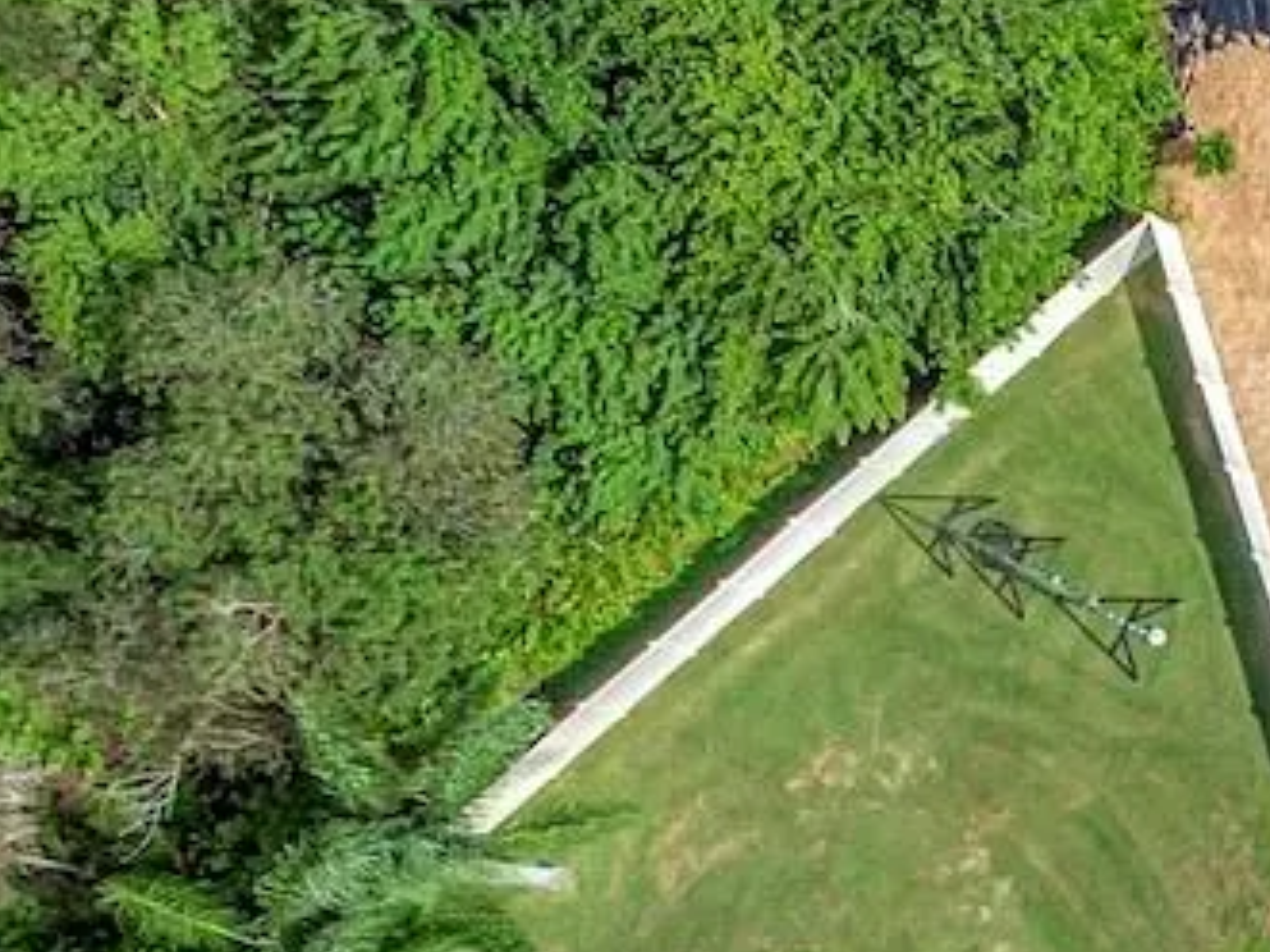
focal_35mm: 116
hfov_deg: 14.5
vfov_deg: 12.5
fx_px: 4254
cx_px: 2421
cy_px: 1059
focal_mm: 12.29
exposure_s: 1/1250
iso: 100
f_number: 2.8
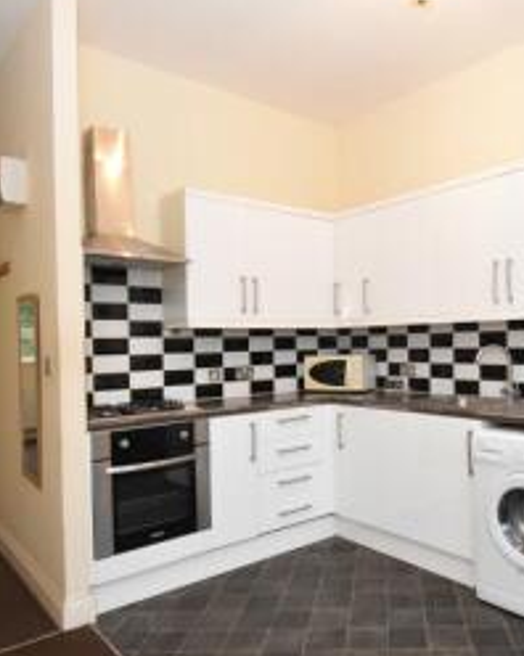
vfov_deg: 64.1
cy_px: 343
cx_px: 371
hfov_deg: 51.6
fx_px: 524
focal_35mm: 27
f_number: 3.5
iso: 1100
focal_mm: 10
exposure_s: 1/60
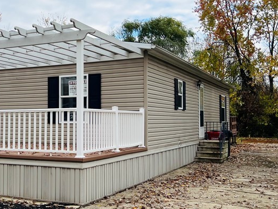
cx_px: 53
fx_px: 410
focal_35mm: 51
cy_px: 110
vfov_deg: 28.6
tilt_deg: +1.7
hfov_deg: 36.1
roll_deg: +0.7
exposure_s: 1/1531
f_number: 1.5
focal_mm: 5.7
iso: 50
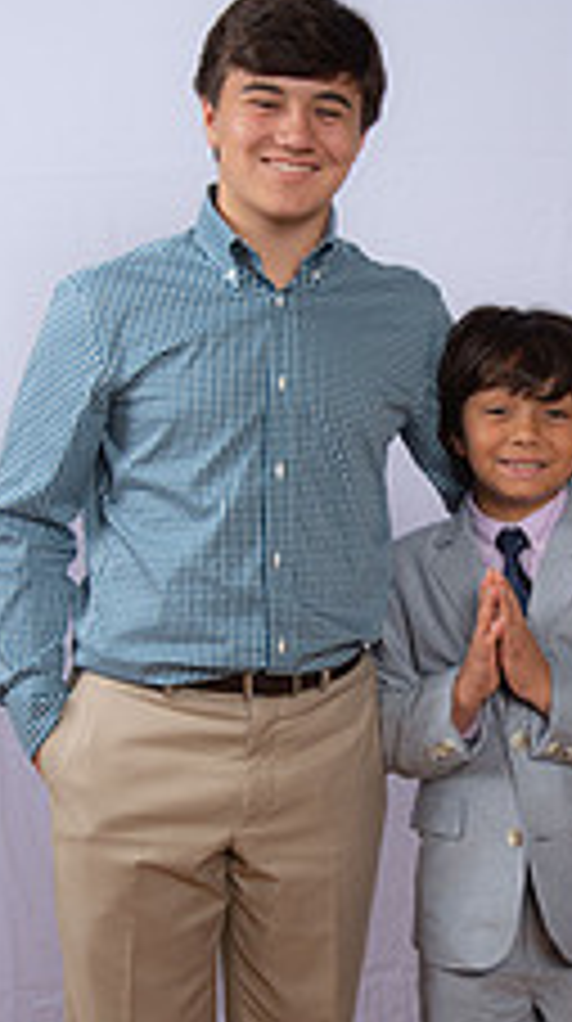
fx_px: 2139
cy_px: 563
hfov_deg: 15.1
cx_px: 448
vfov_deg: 26.9
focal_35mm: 79
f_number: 8
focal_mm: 38
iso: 250
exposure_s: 1/160
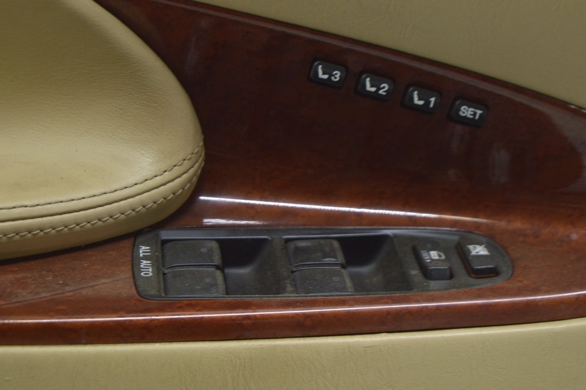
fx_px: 1342
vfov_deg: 16.5
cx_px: 293
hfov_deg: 24.6
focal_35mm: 82
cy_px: 195
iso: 400
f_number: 5.6
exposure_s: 1/20
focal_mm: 55
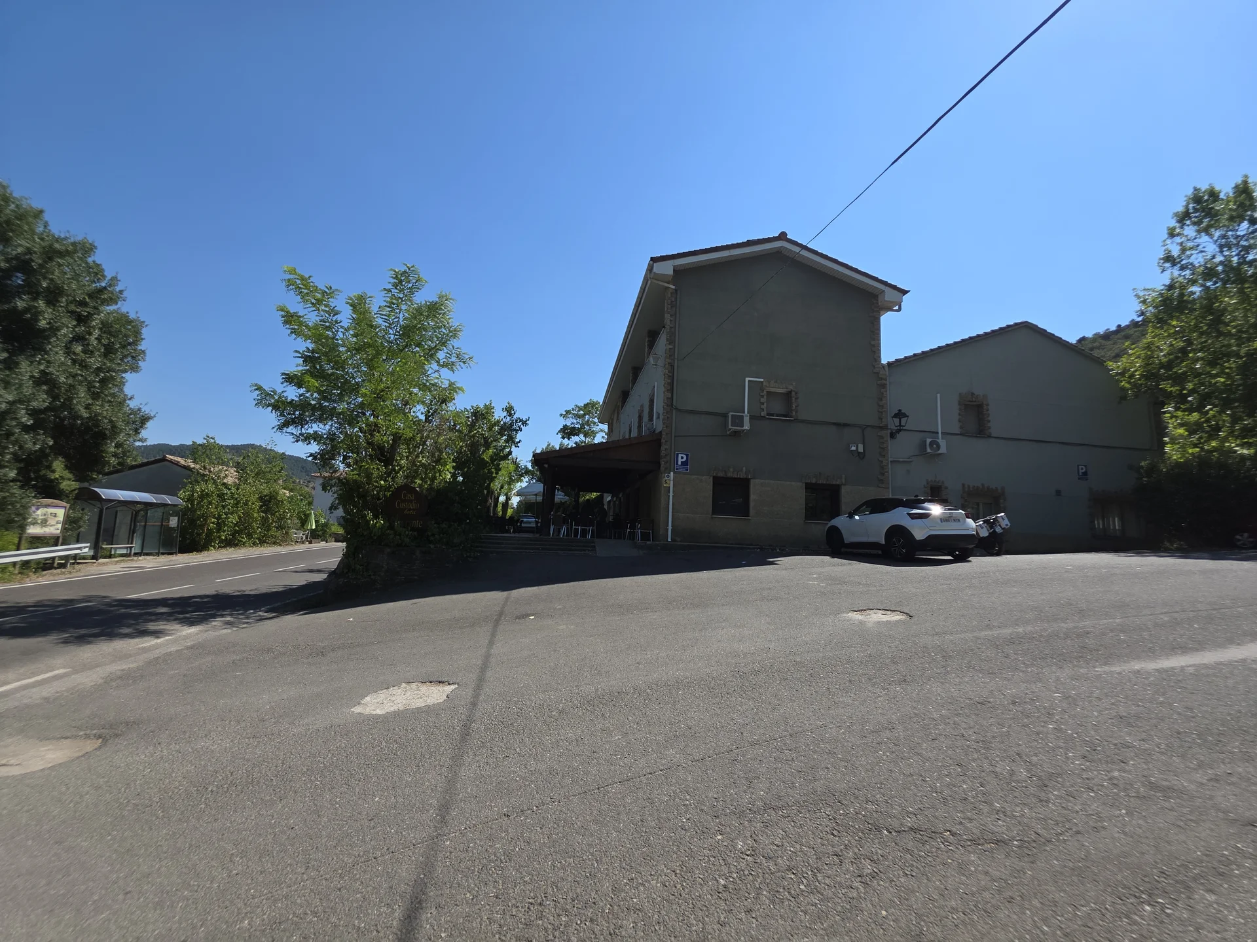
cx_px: 628
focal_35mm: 13
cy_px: 471
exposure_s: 1/2510
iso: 40
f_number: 1.9
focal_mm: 2.2
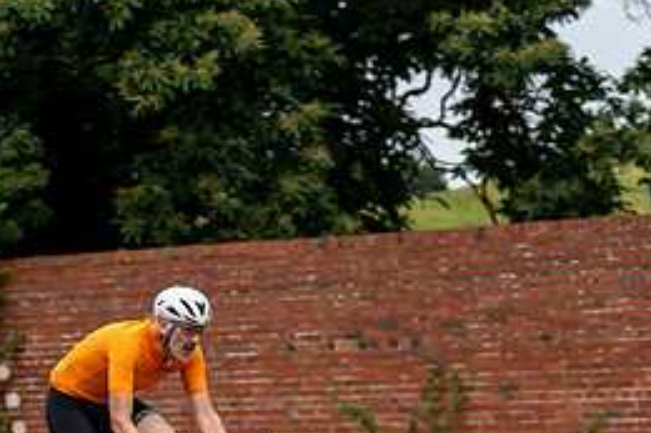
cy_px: 334
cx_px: 183
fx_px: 3144
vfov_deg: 7.9
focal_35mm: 174
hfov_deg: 11.8
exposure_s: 1/640
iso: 1000
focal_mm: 78
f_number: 3.2
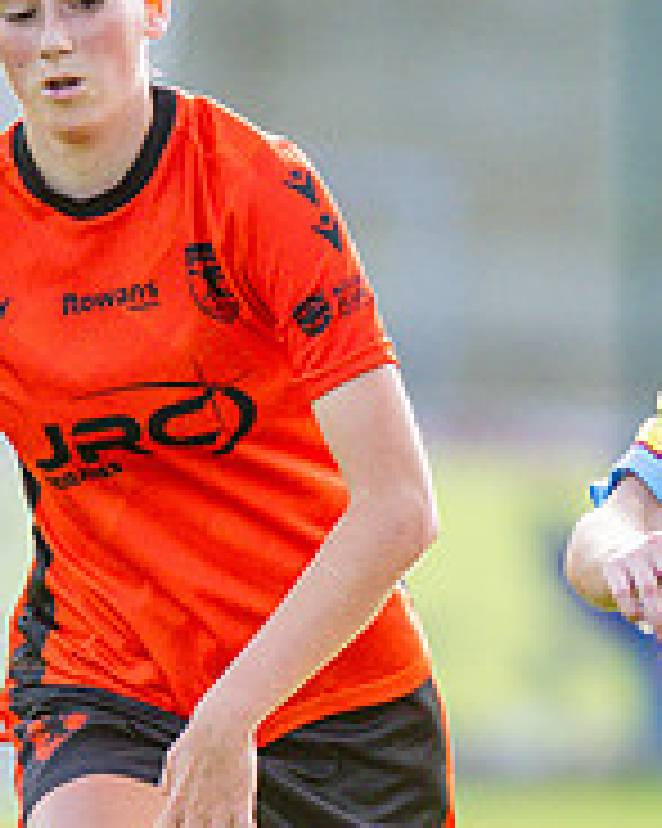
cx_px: 300
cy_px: 717
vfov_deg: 1.5
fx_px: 31987
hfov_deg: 1.2
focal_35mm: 1305
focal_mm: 300
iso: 1100
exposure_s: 1/3200
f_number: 2.8
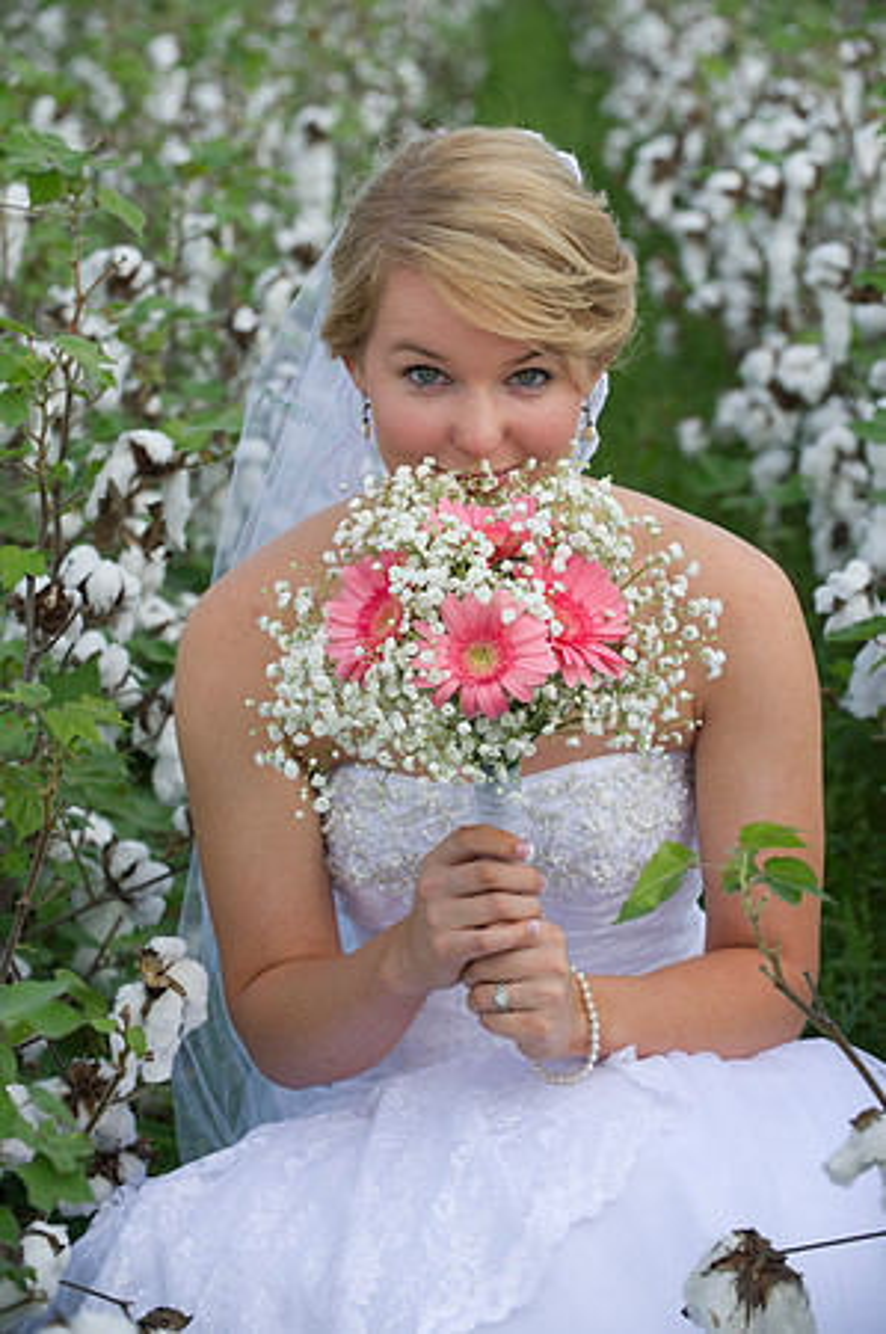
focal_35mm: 110
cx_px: 443
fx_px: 4070
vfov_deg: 18.6
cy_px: 667
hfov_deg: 12.4
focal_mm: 110
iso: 160
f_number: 6.3
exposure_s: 1/200
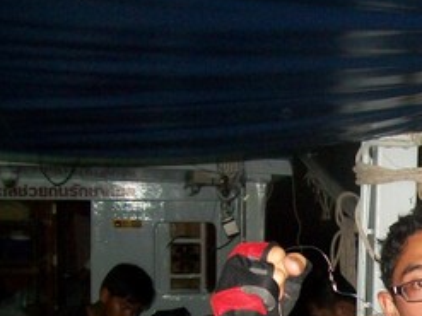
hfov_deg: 21.2
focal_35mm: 88
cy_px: 362
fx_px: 1072
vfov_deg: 16.2
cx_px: 463
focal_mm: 6.1
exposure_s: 1/60
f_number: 2.7
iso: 160
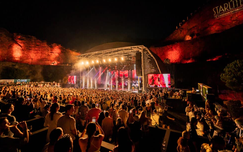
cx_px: 123
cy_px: 67
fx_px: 99
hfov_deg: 101.4
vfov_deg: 74.5
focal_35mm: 15
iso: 320
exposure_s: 1/200
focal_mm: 14
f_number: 1.8
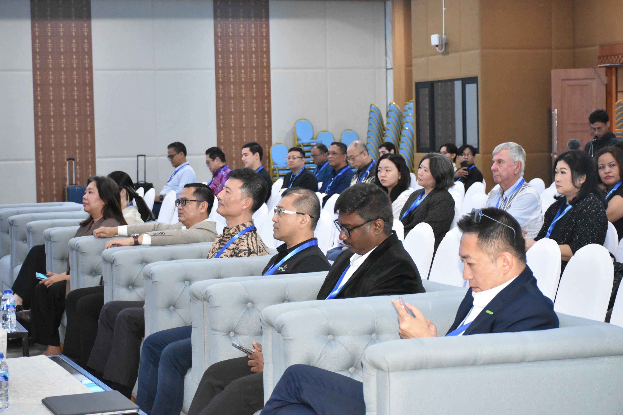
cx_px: 312
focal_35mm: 75
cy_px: 208
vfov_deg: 18.2
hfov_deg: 27.0
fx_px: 1298
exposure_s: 1/125
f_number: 5.6
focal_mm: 50
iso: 6400
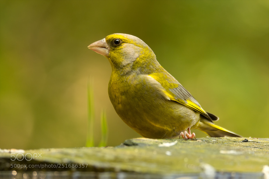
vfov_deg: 2.7
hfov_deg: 4.0
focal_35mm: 510
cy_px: 90
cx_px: 134
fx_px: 3811
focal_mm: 340
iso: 500
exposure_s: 1/25
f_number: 6
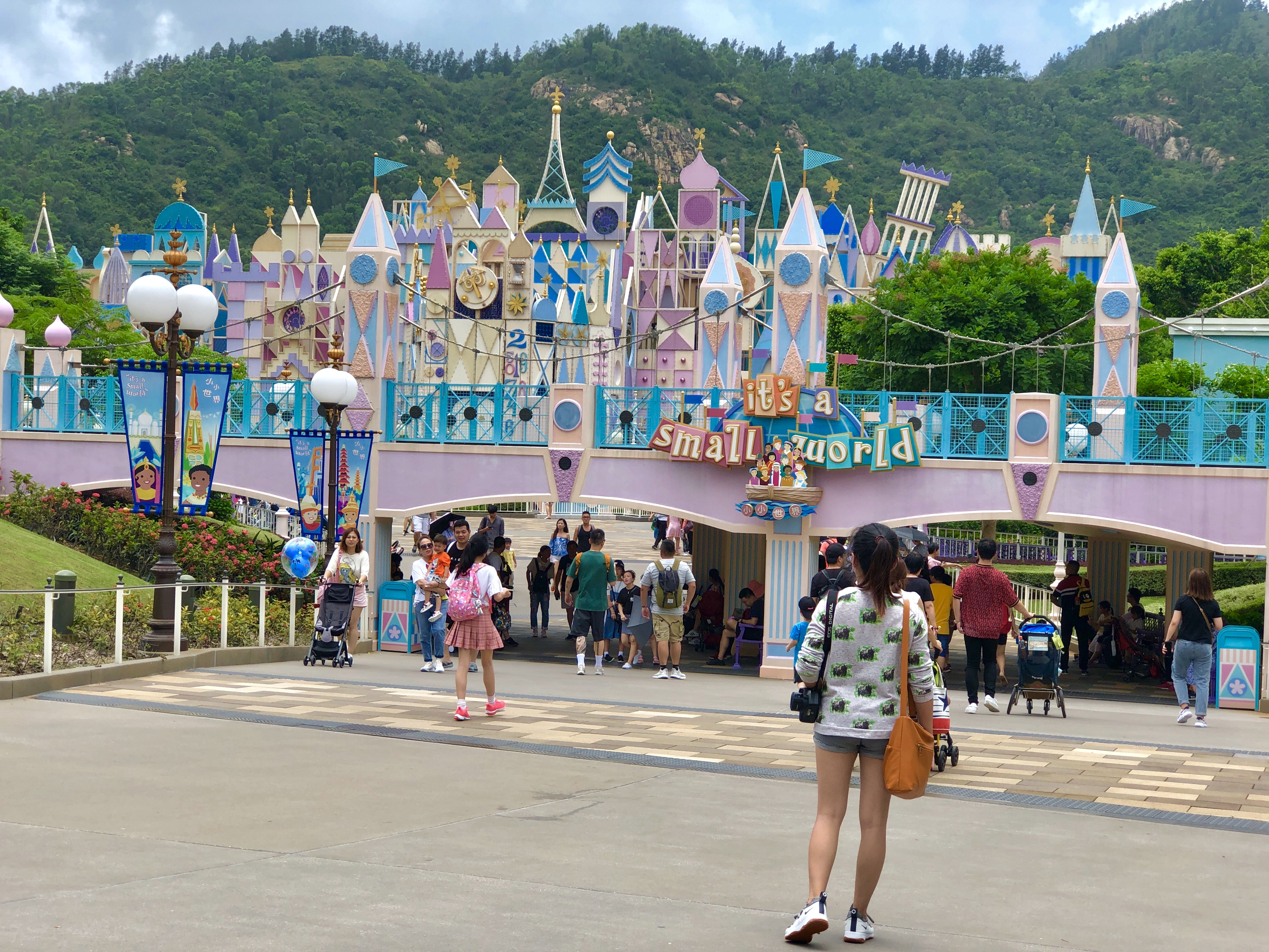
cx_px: 634
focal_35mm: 57
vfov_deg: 25.7
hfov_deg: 33.8
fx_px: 2090
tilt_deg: -2.9
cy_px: 476
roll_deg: -1.8
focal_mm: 6.6
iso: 20
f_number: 2.8
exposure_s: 1/384
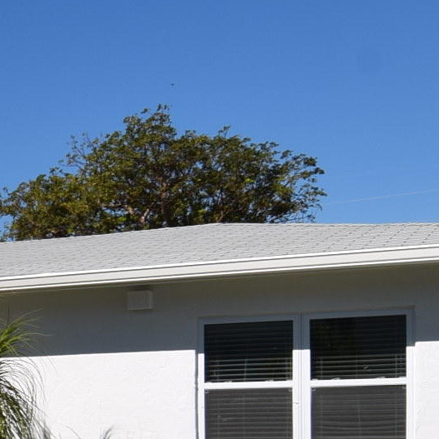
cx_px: -170
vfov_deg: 10.0
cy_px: 450
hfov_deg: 9.8
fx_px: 2497
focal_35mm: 174
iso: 100
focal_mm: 24
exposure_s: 1/200
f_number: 13
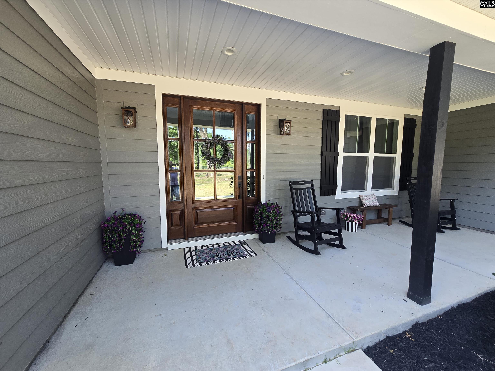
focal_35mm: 13
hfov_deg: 106.2
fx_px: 186
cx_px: 248
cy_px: 186
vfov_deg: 89.9
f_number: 2.2
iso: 64
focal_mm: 2.2
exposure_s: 1/120
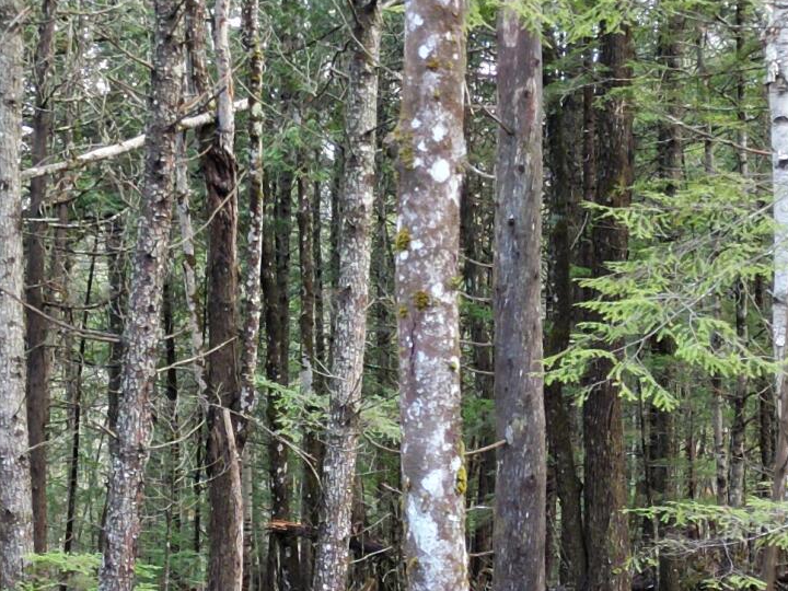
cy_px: 387
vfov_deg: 14.8
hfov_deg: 19.6
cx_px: 273
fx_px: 2276
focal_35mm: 100
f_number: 1.7
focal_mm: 6.72
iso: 140
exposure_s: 1/100
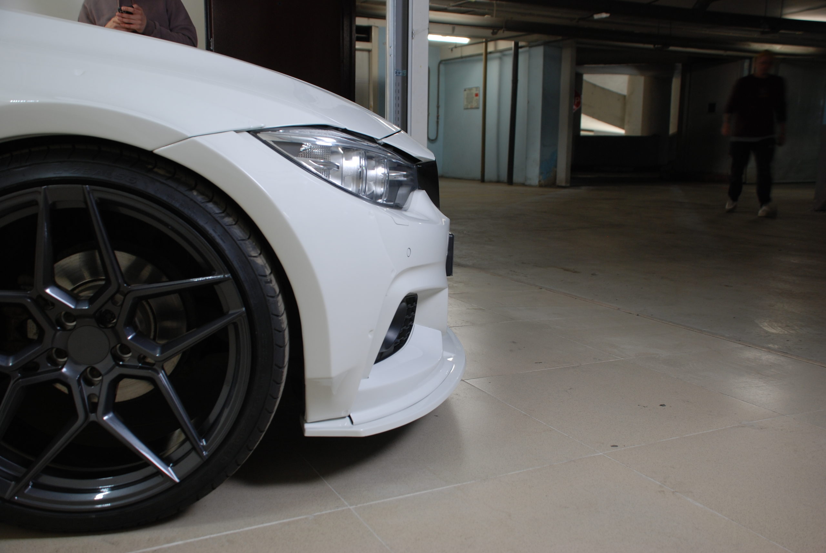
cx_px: 413
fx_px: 758
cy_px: 276
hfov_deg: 57.2
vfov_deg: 40.1
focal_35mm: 33
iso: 160
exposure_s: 1/10
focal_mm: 22
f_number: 3.8
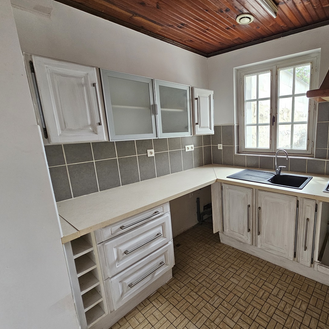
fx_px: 172
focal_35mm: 16
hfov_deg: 83.5
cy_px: 161
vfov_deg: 87.4
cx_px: 227
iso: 200
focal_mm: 2.2
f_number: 2.2
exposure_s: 1/100
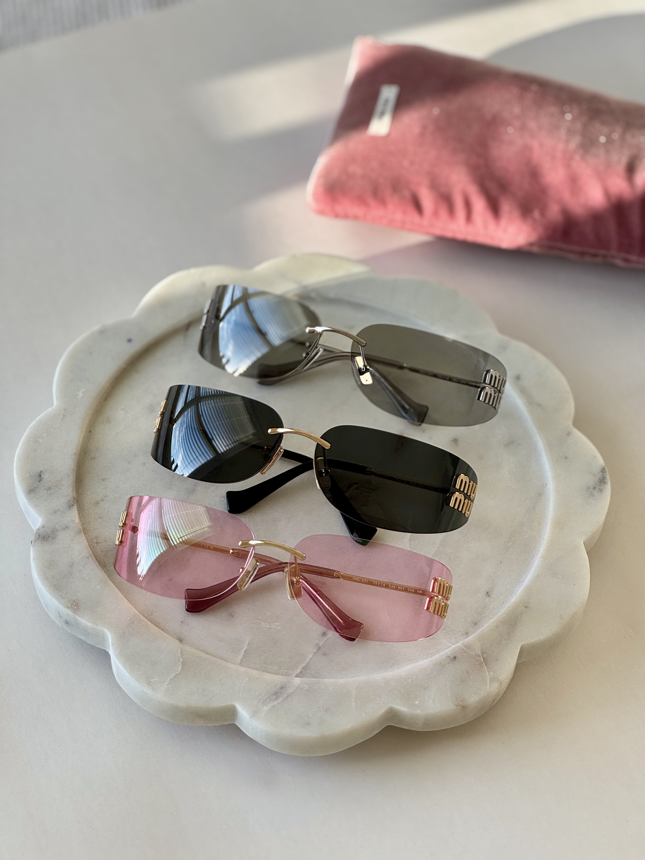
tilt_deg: -50.6
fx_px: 1913
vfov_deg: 25.3
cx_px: 322
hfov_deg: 19.1
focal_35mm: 77
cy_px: 430
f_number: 2.8
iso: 64
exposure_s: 1/99
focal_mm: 9
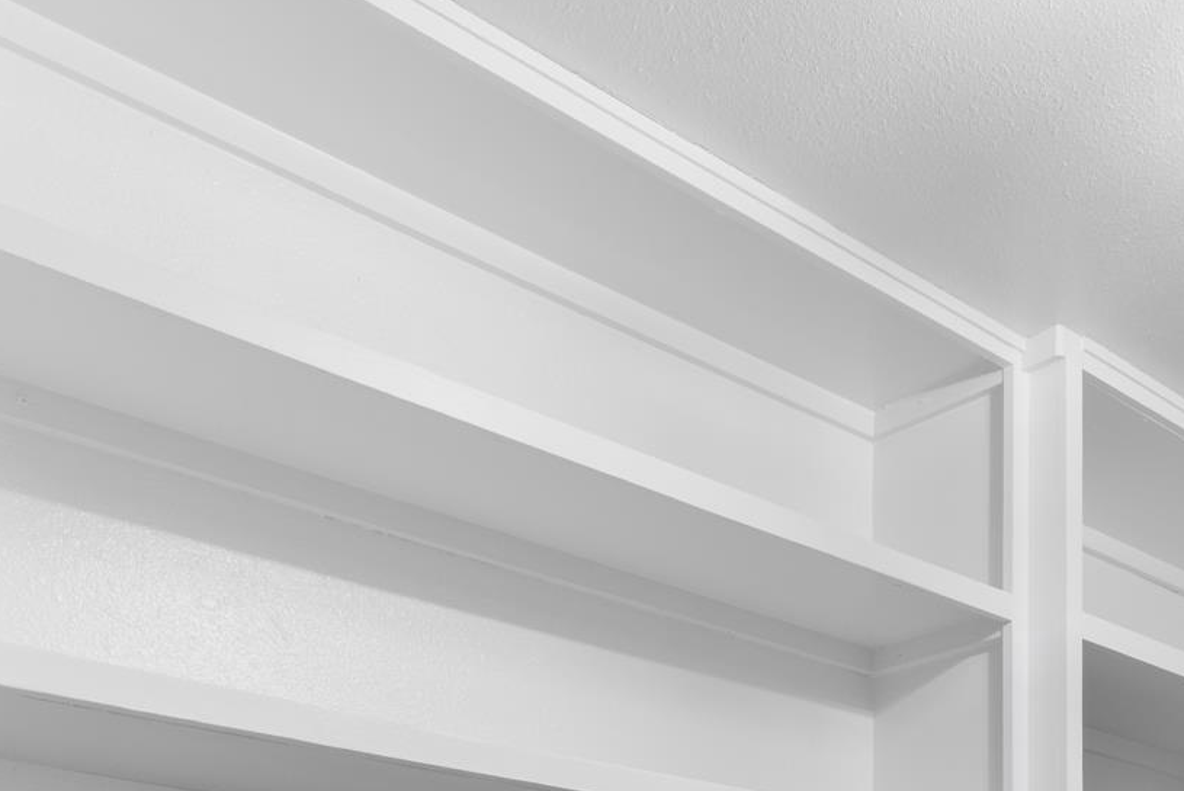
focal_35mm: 46
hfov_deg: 41.8
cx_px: 844
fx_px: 1513
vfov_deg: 24.2
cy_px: 1122
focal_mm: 10
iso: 160
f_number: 9
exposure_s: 2.5
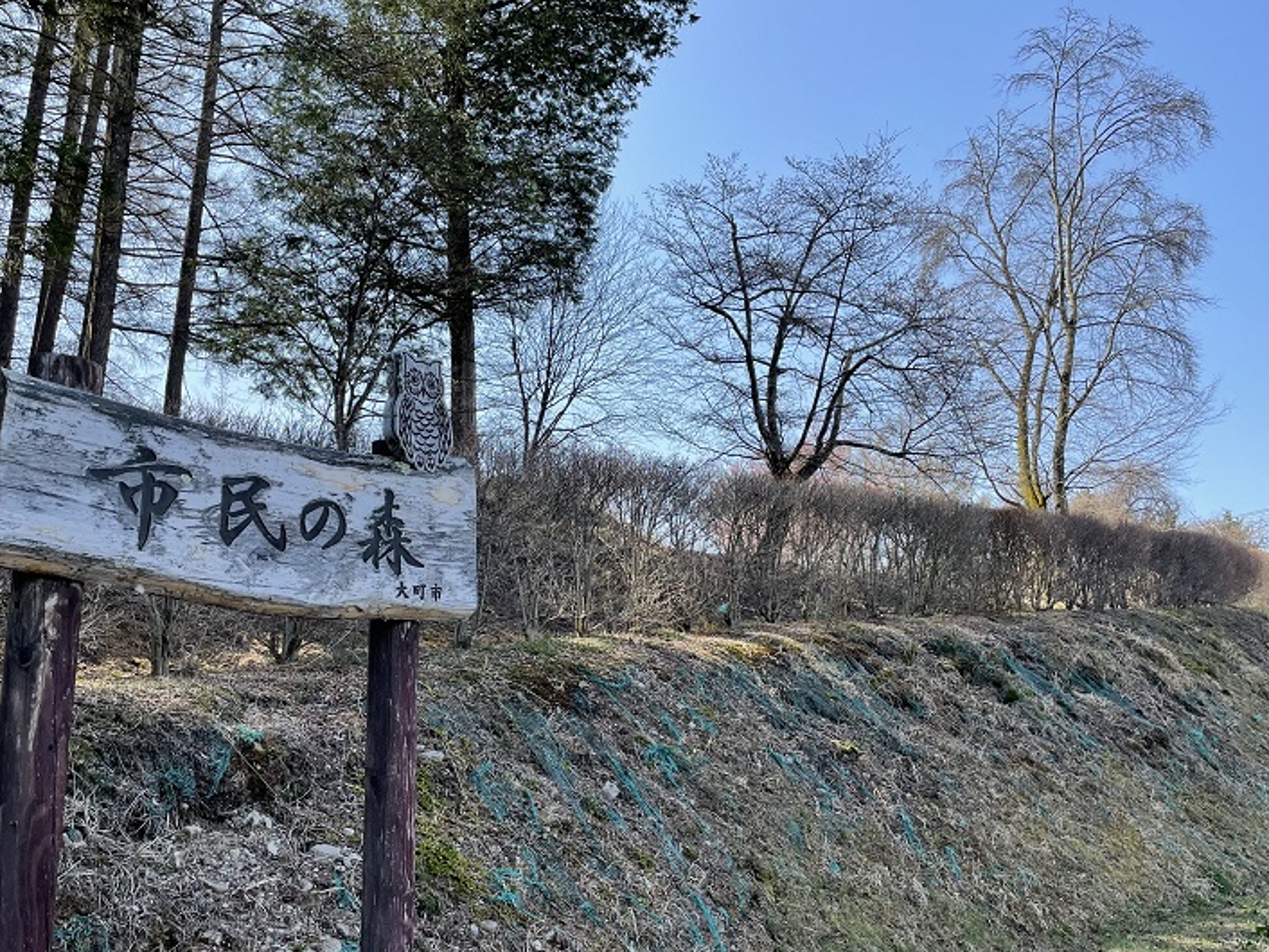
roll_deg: +0.0
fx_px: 1100
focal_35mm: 30
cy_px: 504
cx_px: 560
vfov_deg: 46.8
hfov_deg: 59.8
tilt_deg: +11.0
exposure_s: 1/1319
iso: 32
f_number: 1.6
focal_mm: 4.2
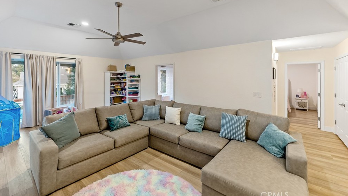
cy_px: 81
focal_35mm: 15
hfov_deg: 103.0
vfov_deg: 70.0
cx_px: 176
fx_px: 138
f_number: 2.8
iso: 2000
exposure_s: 1/160
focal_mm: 14
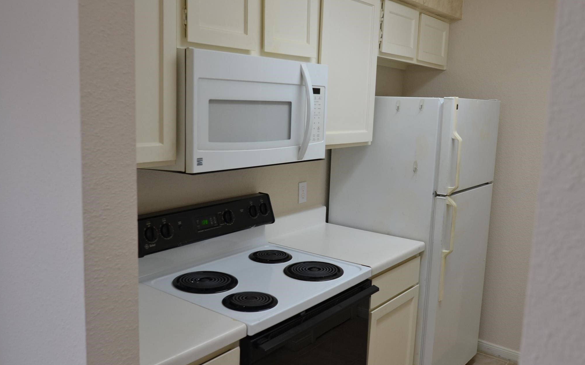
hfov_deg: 61.2
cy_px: 182
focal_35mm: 31
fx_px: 494
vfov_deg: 40.6
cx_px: 294
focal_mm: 20
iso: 400
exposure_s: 1/80
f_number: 4.5
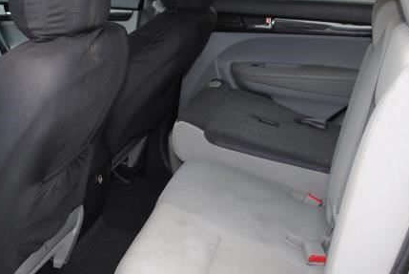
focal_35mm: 56
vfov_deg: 24.2
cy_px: 132
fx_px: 637
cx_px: 233
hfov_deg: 35.5
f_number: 3.8
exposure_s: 1/80
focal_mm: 20
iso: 200
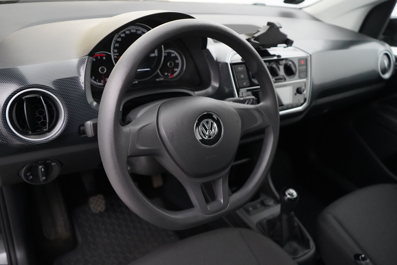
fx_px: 320
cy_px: 132
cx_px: 198
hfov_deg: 63.7
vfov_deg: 45.0
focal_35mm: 29
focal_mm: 29
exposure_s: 1/160
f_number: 3.5
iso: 12800
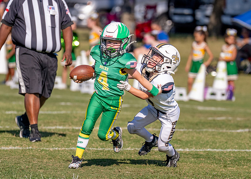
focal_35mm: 485
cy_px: 92
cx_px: 108
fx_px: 3454
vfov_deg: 3.0
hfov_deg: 4.2
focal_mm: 200
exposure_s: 1/6400
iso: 250
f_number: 2.8
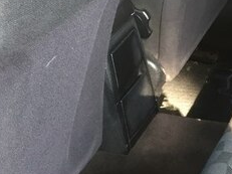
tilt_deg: -45.1
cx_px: 293
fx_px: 556
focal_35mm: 83
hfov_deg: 21.5
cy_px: 235
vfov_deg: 16.6
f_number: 2.2
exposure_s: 1/33
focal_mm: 4.15
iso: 125
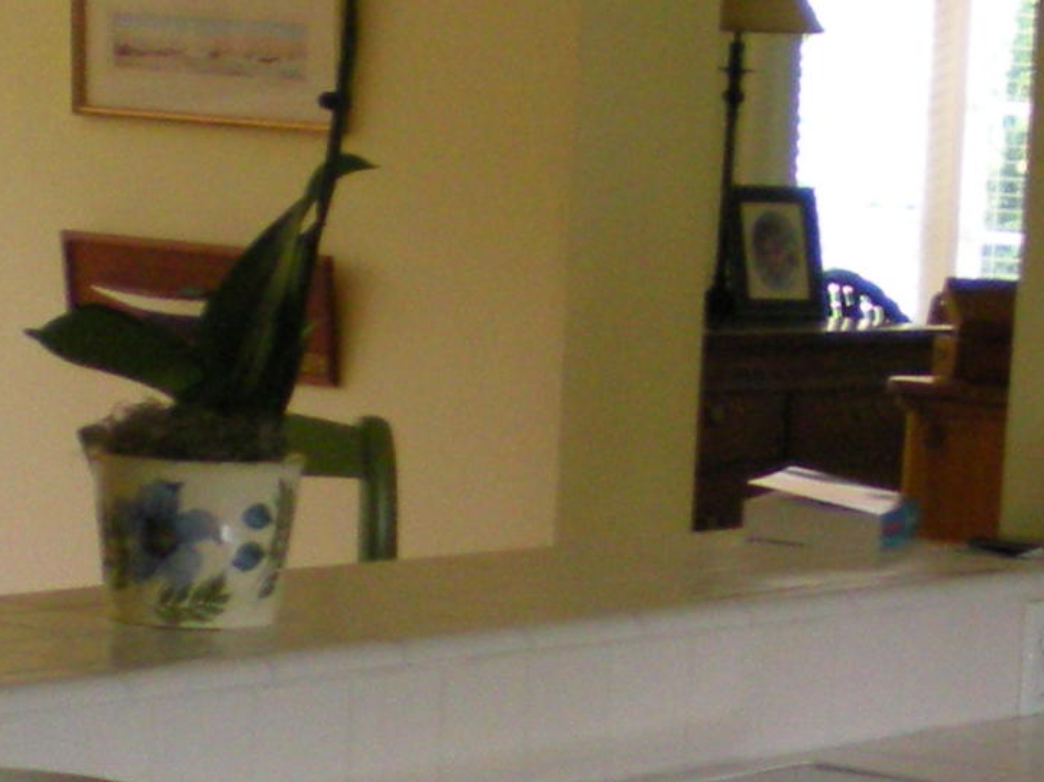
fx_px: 4764
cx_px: 680
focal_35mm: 158
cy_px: 782
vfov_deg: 9.3
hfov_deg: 12.5
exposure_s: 1/62.4
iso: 198
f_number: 3.1
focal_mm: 6.3
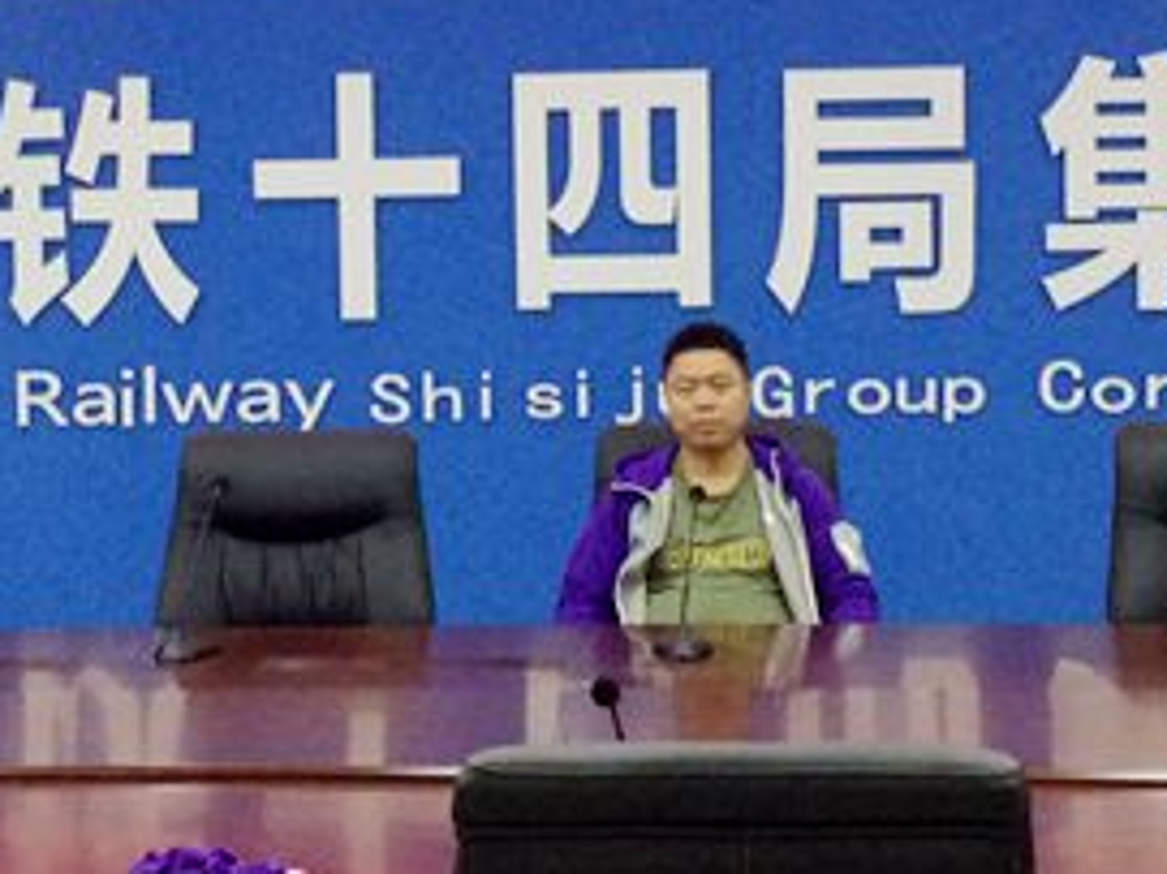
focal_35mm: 87
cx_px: 446
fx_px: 2932
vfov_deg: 16.9
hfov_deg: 22.5
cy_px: 327
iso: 64
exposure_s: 1/30
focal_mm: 4.12
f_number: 2.2
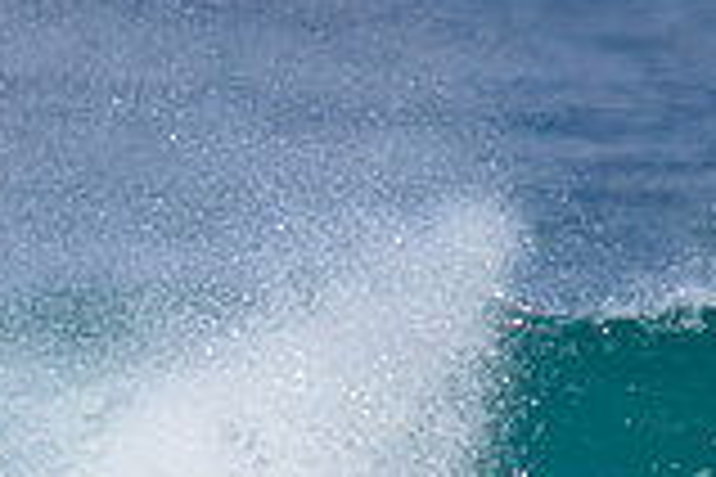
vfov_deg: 0.5
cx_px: -14
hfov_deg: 0.7
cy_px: 821
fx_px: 58131
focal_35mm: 2923
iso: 640
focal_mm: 800
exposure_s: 1/2000
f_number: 11
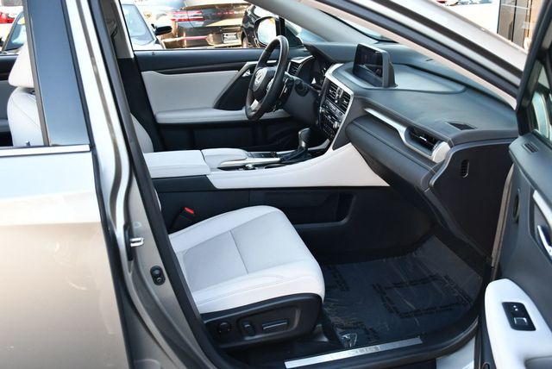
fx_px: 552
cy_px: 184
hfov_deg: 53.1
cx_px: 276
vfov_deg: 36.9
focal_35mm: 36
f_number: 3.5
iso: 720
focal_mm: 18
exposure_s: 1/250
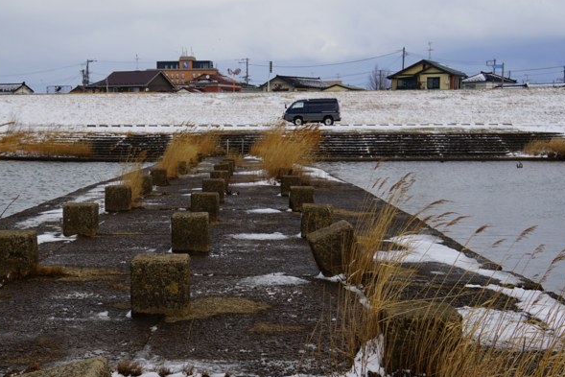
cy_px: 238
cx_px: 224
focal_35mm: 57
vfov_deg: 23.7
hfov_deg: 34.9
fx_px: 895
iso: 100
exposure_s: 1/640
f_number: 6.3
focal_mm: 28
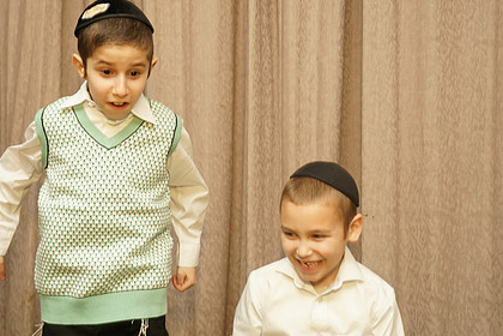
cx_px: 235
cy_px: 140
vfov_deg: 28.6
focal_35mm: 47
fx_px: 657
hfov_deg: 41.9
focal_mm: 34
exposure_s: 1/100
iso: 200
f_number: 4
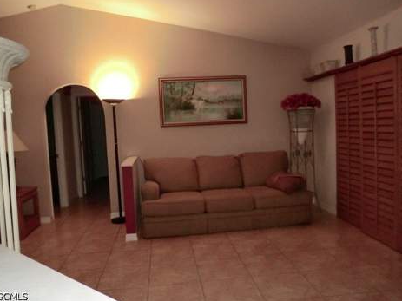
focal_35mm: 28
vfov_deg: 49.7
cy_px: 147
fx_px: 325
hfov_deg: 63.4
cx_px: 196
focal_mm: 4.9
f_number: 3.2
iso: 400
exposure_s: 1/60
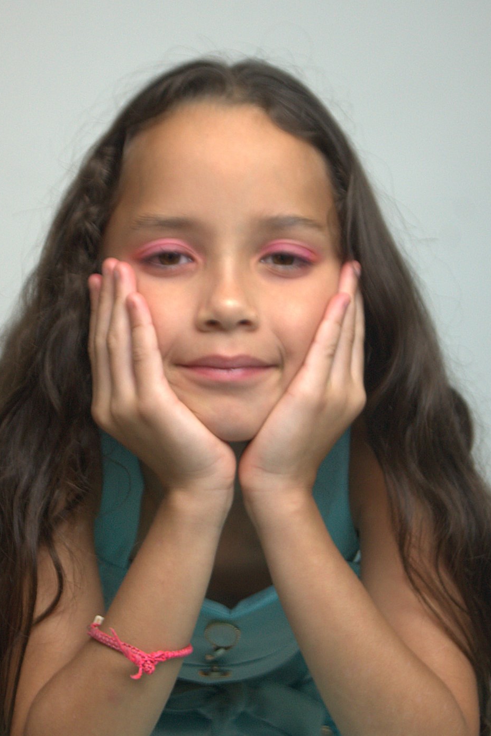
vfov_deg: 19.2
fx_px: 2182
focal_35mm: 107
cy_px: 408
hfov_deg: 12.8
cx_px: 203
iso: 250
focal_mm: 55
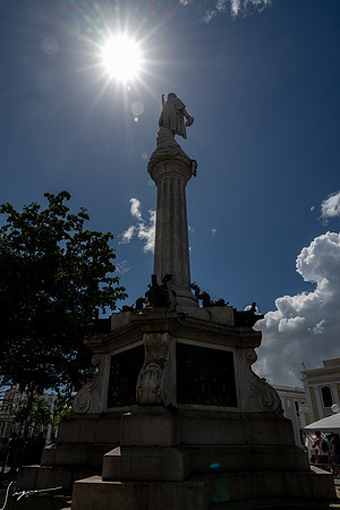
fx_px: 340
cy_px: 255
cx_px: 170
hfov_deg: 53.1
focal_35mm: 24
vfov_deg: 73.7
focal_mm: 24
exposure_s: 1/200
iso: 400
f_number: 16
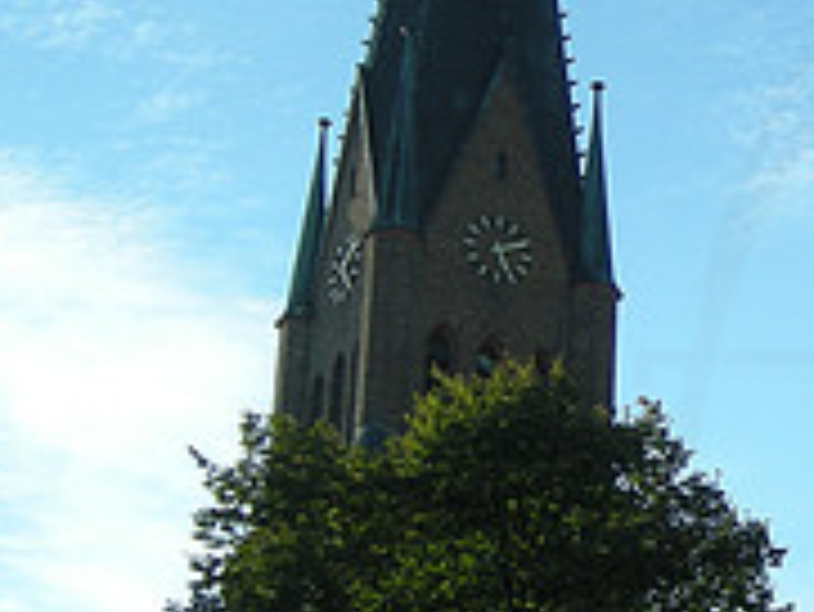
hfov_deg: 13.5
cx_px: 1025
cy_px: 259
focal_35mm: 141
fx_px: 3318
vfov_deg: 10.5
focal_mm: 7.1
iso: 50
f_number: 6.1
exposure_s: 1/155
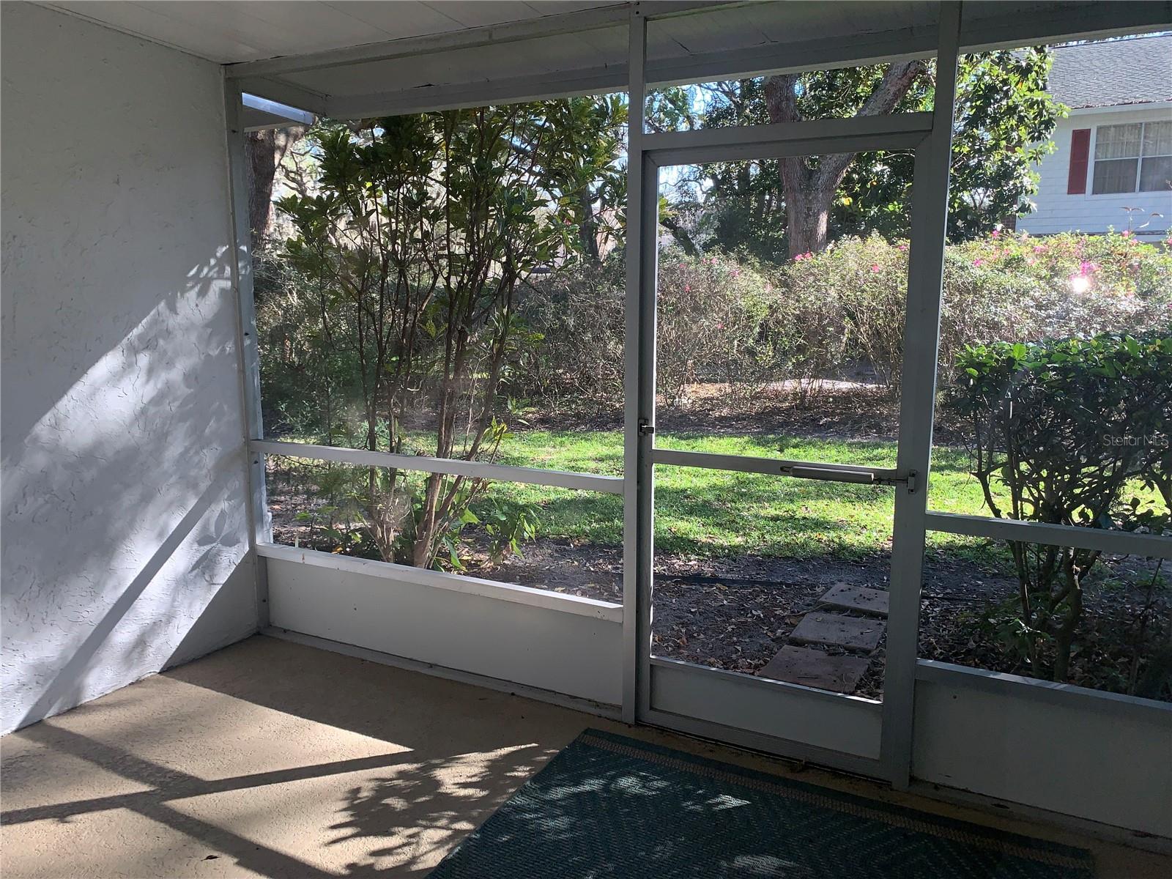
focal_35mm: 26
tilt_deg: -11.5
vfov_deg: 53.1
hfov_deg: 67.3
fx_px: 880
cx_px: 586
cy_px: 440
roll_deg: +0.3
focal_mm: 4.25
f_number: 1.8
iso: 25
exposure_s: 1/207
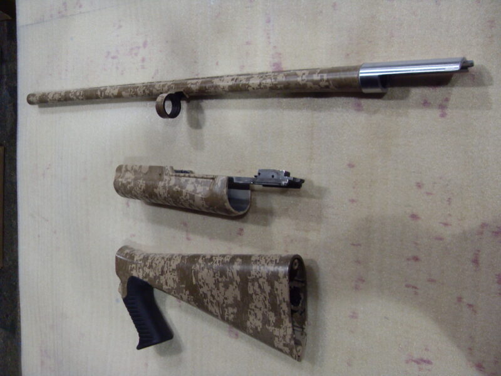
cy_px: 188
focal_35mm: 35
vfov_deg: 40.7
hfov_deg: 52.6
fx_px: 507
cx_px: 250
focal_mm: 6.3
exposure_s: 1/45
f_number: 2.8
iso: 160
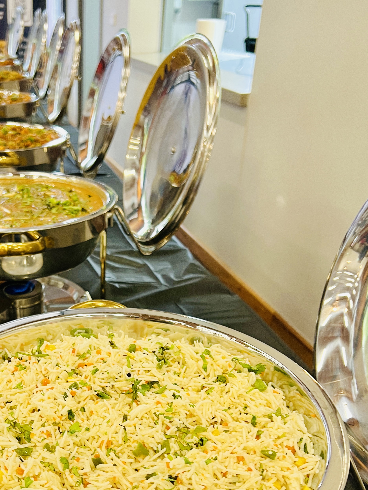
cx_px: 89
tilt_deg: -29.0
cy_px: 341
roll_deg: -1.4
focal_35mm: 42
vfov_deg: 43.9
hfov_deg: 33.6
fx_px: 595
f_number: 1.5
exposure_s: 1/50
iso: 125
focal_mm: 5.7
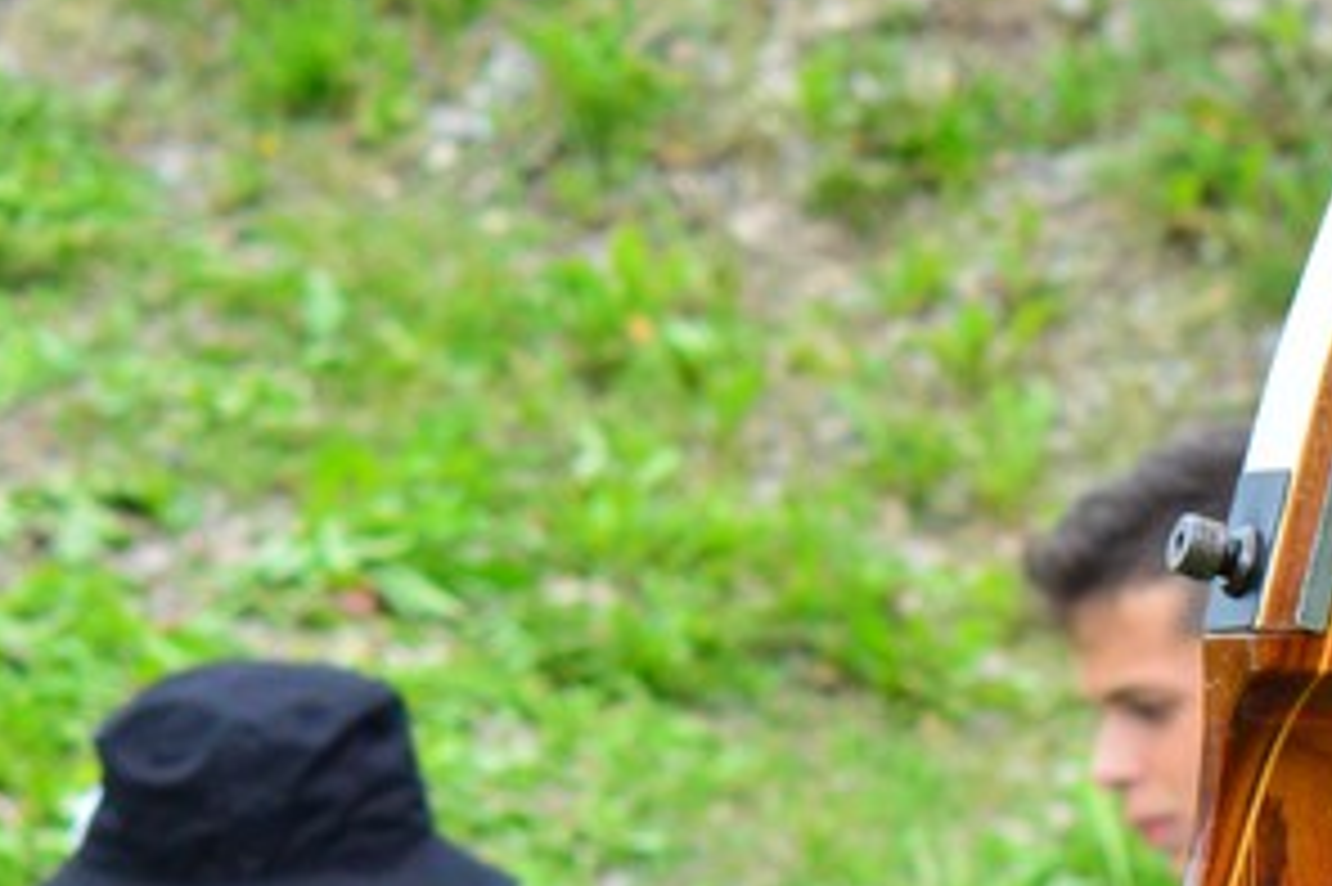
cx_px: 1858
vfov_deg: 3.1
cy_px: 1459
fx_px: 16297
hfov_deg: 4.7
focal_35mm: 441
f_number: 10
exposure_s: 1/320
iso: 800
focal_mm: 85
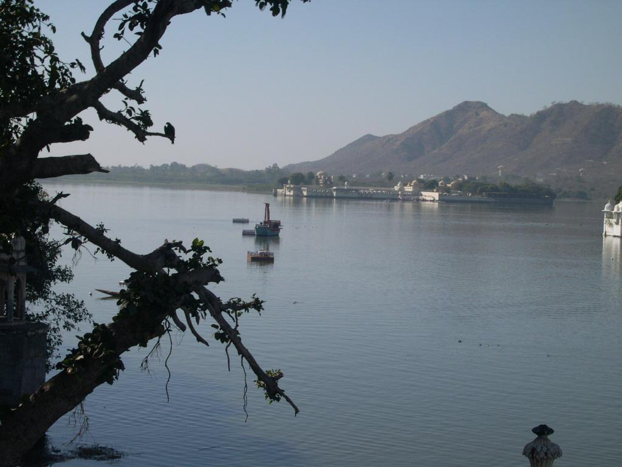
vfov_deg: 18.0
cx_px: 311
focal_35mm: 82
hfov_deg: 23.8
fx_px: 1473
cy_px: 234
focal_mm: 17.4
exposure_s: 1/174
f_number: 11.2
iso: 100
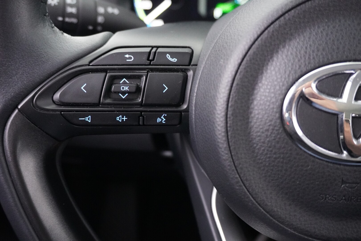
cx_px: 180
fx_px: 331
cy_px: 120
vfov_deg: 40.0
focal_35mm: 33
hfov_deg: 57.2
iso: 6400
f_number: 4
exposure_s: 1/13
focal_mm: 22
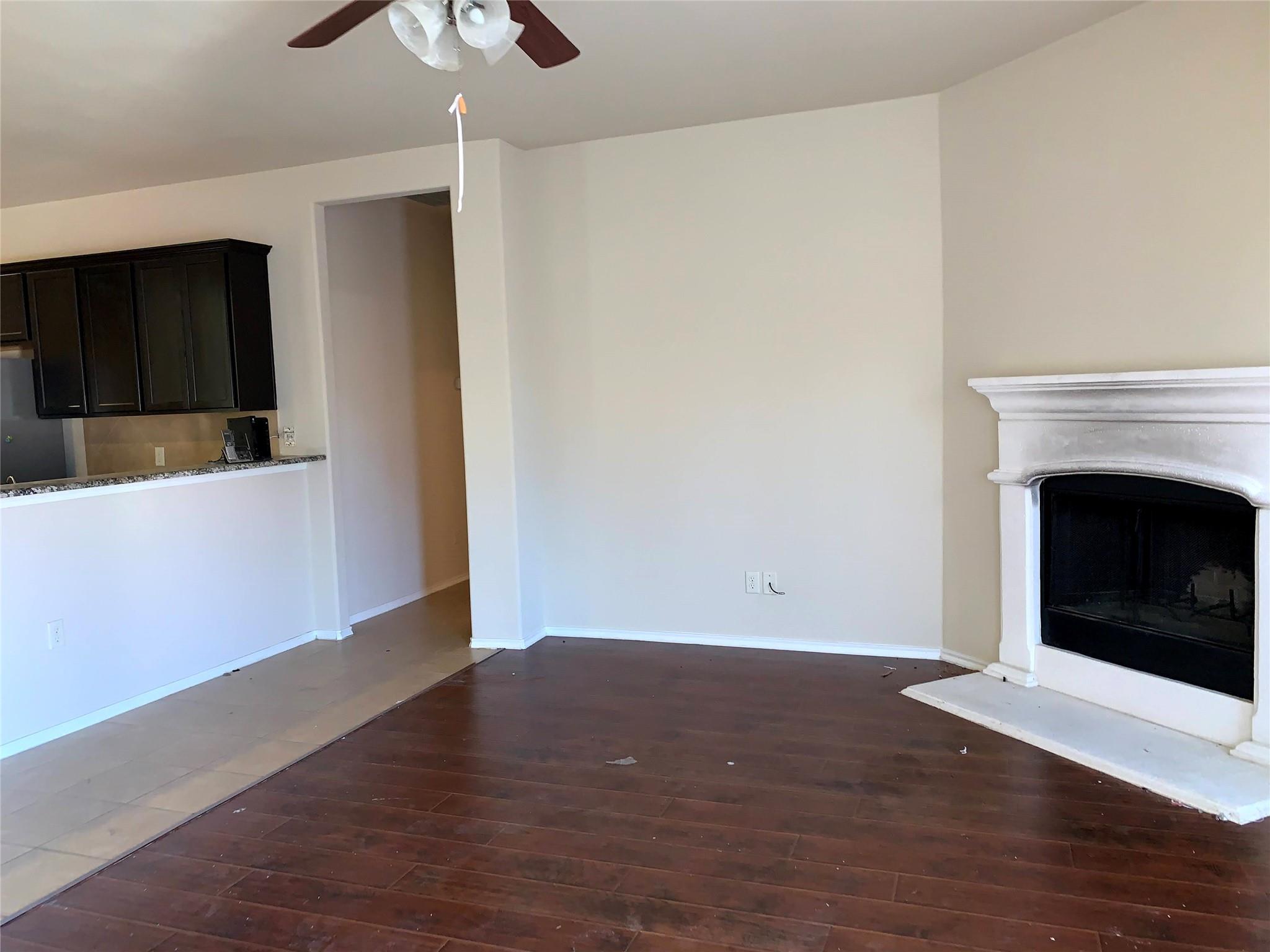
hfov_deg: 67.3
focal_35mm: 26
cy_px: 476
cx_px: 635
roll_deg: +3.2
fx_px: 954
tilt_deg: -5.4
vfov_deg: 53.1
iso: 80
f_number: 1.8
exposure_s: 1/14
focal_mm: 4.25
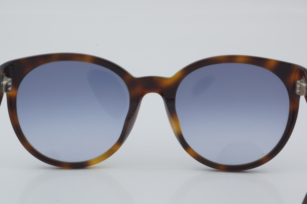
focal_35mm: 75
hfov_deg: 27.0
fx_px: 640
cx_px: 154
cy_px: 102
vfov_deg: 18.2
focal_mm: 50
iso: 100
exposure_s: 1/3
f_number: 32
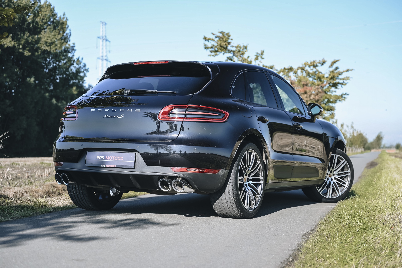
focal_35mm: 58
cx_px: 201
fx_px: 647
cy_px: 134
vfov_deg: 23.4
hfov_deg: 34.5
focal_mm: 58
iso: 100
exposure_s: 1/250
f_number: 2.8
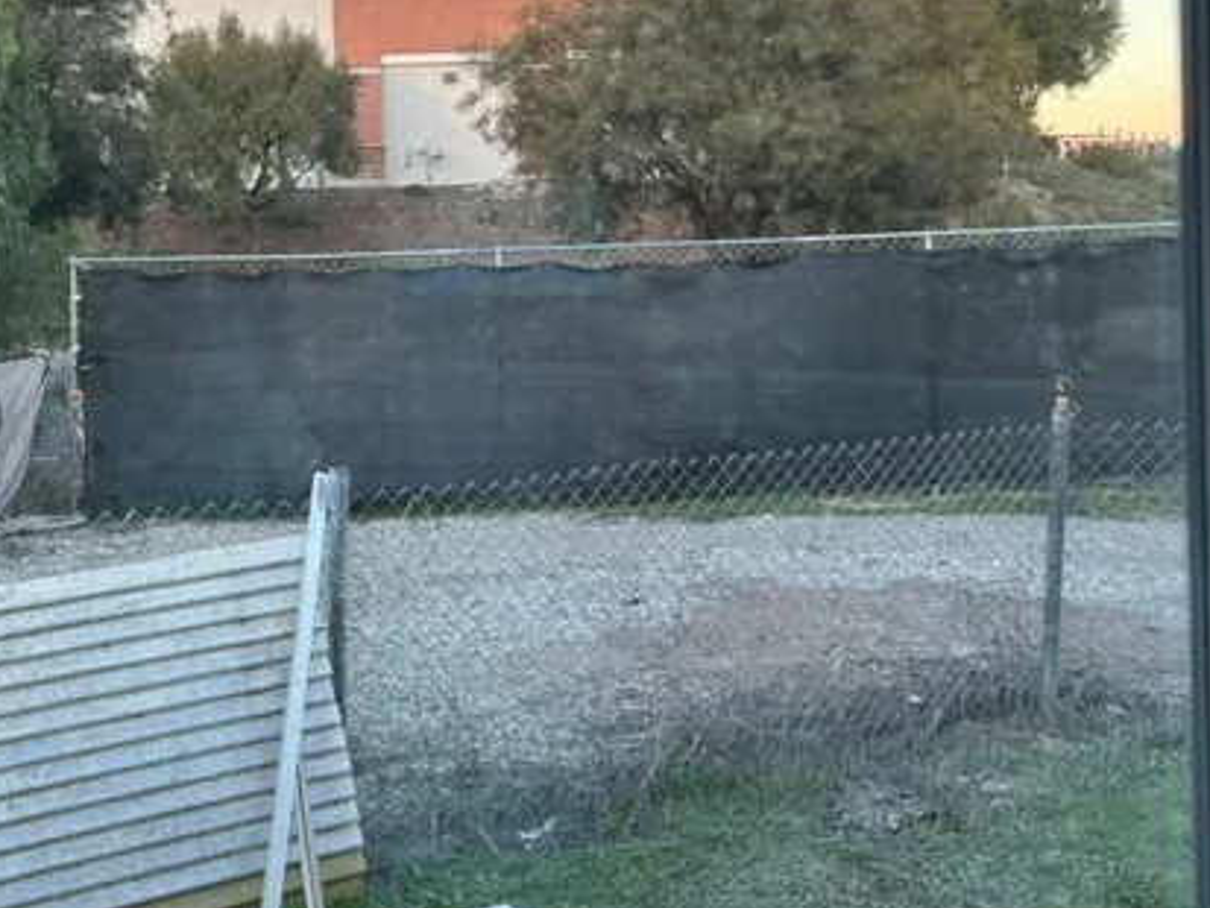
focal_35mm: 47
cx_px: 327
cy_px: 226
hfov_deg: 39.5
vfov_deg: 30.4
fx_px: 1643
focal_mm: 5.7
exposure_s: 1/120
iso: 50
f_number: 1.5
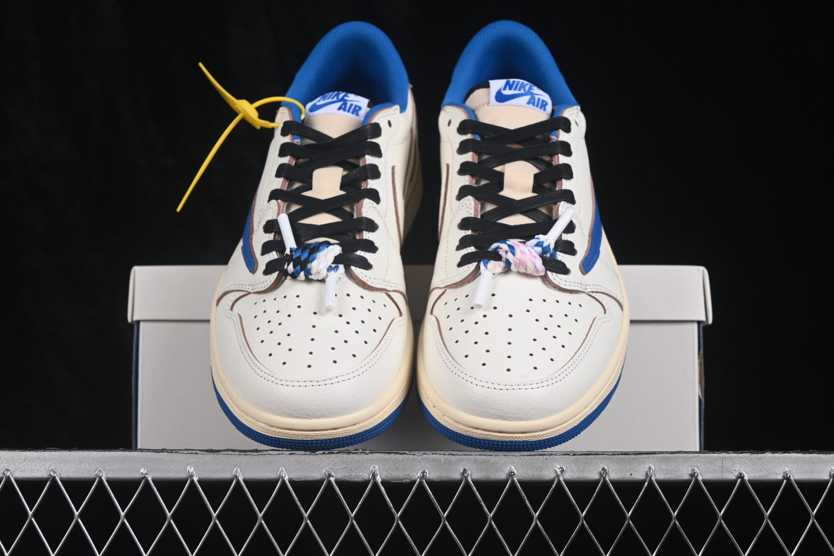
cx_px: 417
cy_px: 278
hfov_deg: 27.0
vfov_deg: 18.2
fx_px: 1737
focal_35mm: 75
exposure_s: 1/80
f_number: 8
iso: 160
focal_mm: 50
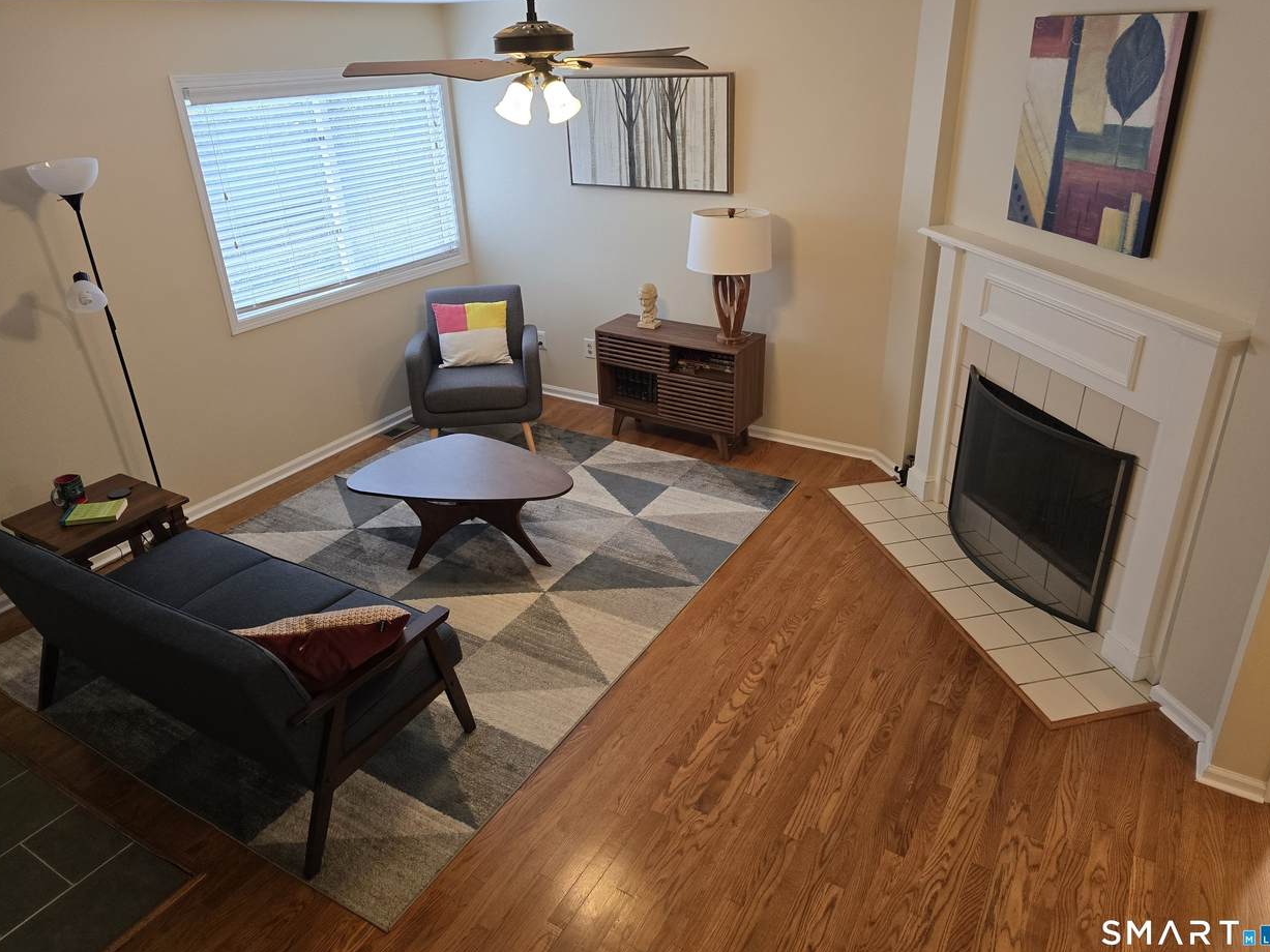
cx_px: 637
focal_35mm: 24
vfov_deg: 56.8
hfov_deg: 71.6
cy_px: 458
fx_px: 880
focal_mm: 6.3
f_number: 1.7
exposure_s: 1/120
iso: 320
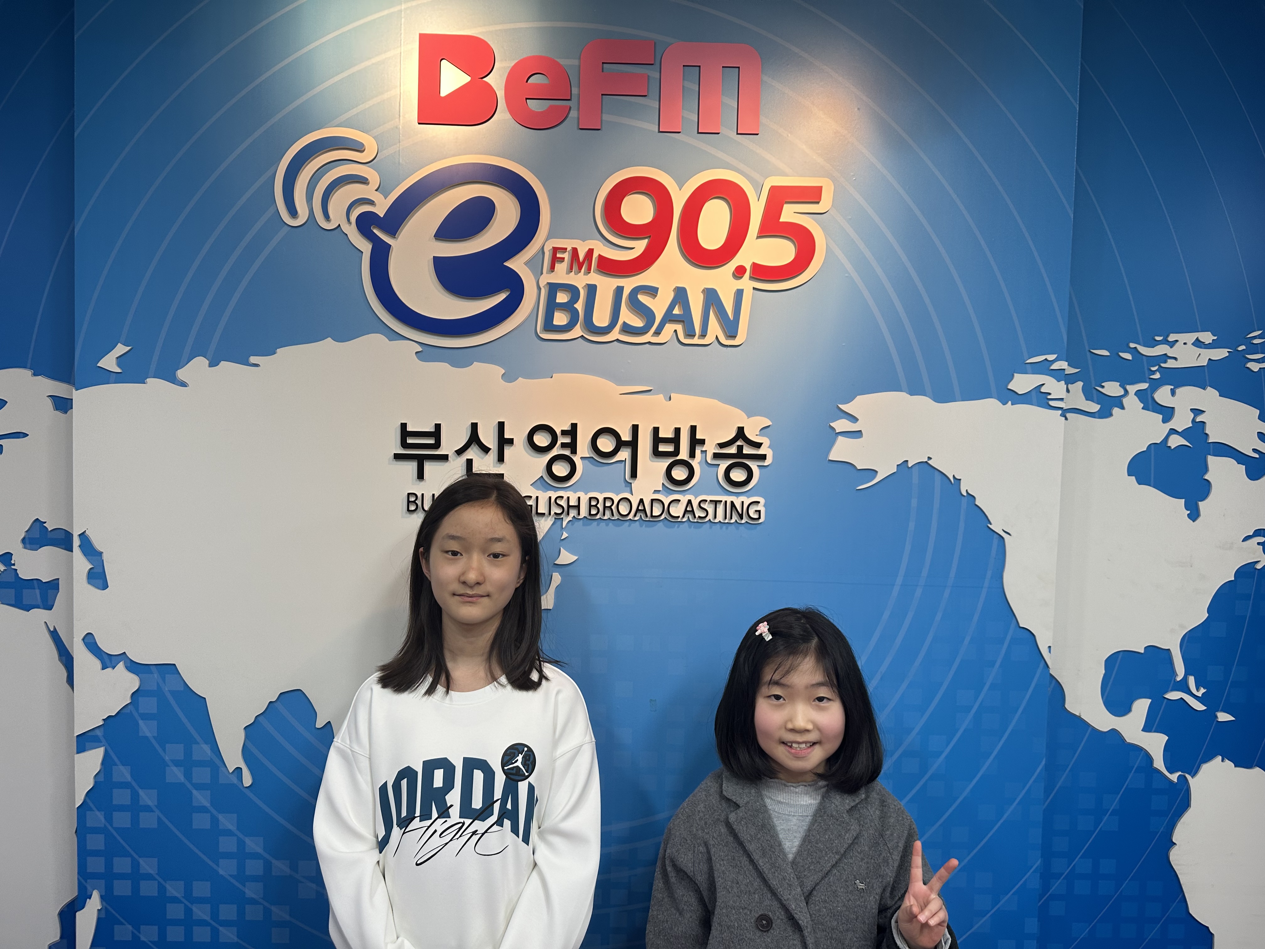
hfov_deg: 71.6
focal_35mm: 24
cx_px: 632
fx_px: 877
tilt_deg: -1.0
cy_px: 474
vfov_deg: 56.8
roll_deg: -1.4
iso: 125
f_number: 1.78
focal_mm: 6.86
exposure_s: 1/120
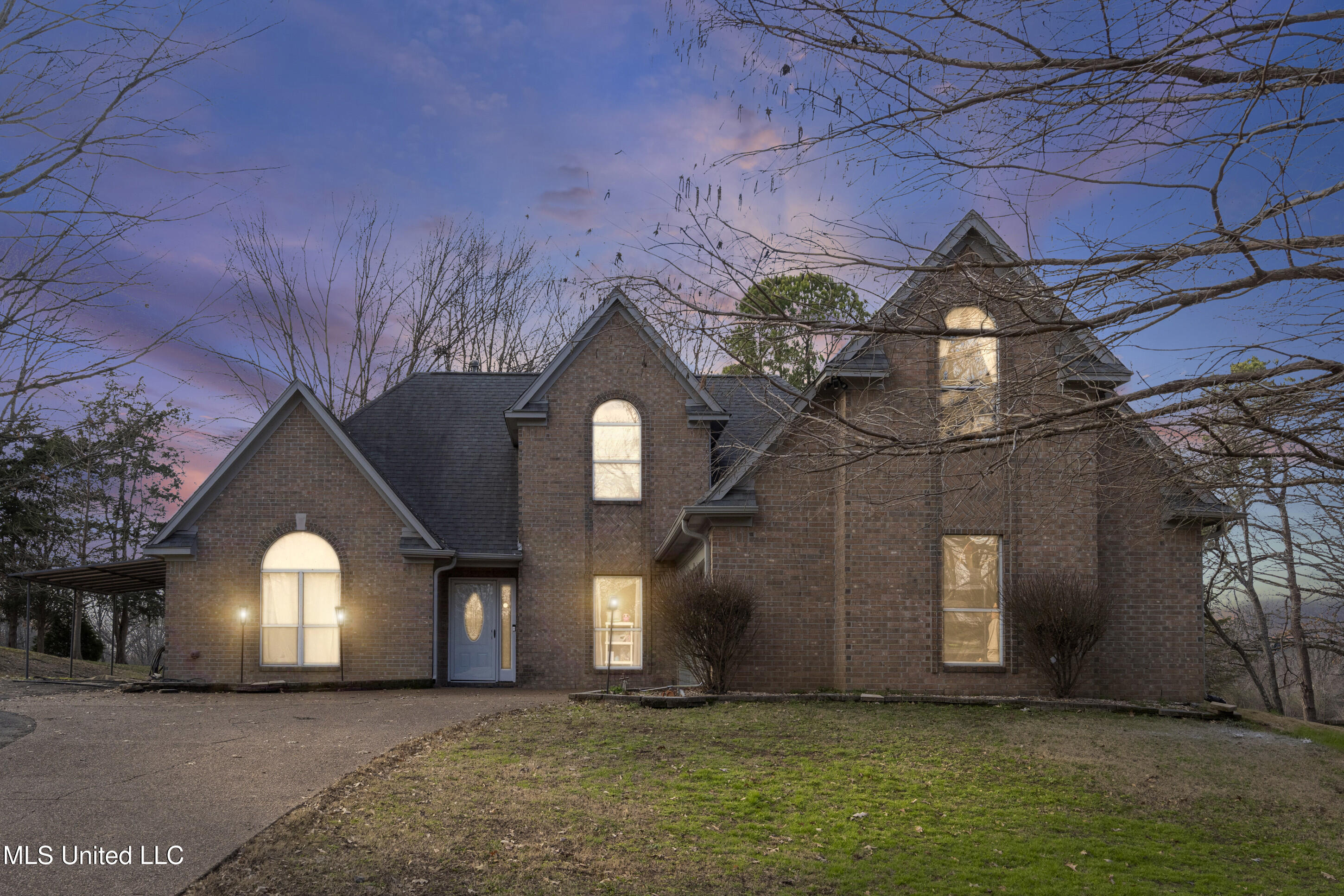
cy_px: 448
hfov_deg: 61.9
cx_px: 672
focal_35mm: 30
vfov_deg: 43.6
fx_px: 1120
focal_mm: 30
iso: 1000
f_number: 9
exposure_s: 1/500
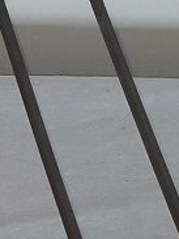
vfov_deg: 10.6
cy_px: 292
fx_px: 1263
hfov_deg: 7.0
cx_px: -417
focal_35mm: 183
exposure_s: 1/133
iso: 40
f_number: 1.9
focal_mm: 3.6
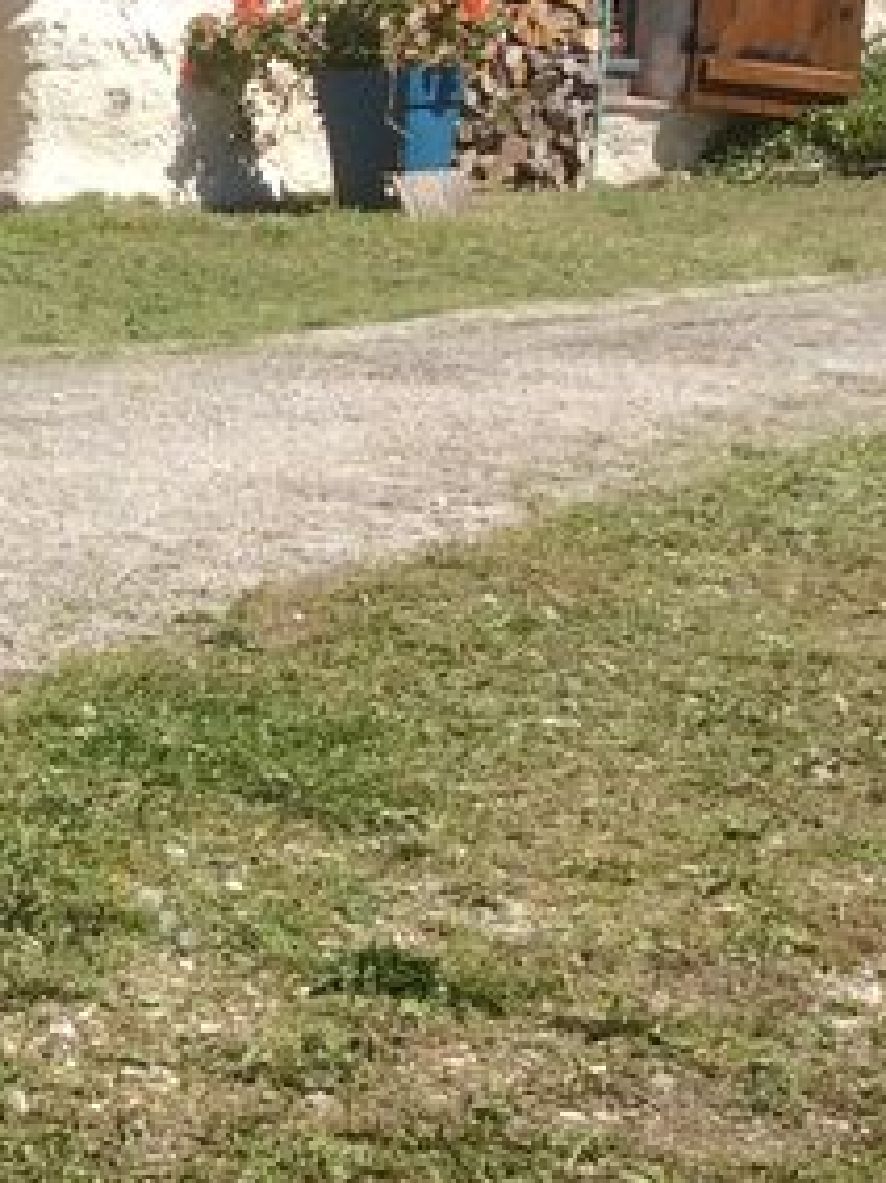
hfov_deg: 12.4
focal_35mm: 113
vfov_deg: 17.3
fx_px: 3859
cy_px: 215
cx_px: -460
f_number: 2.4
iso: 32
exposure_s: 1/1733
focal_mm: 3.3
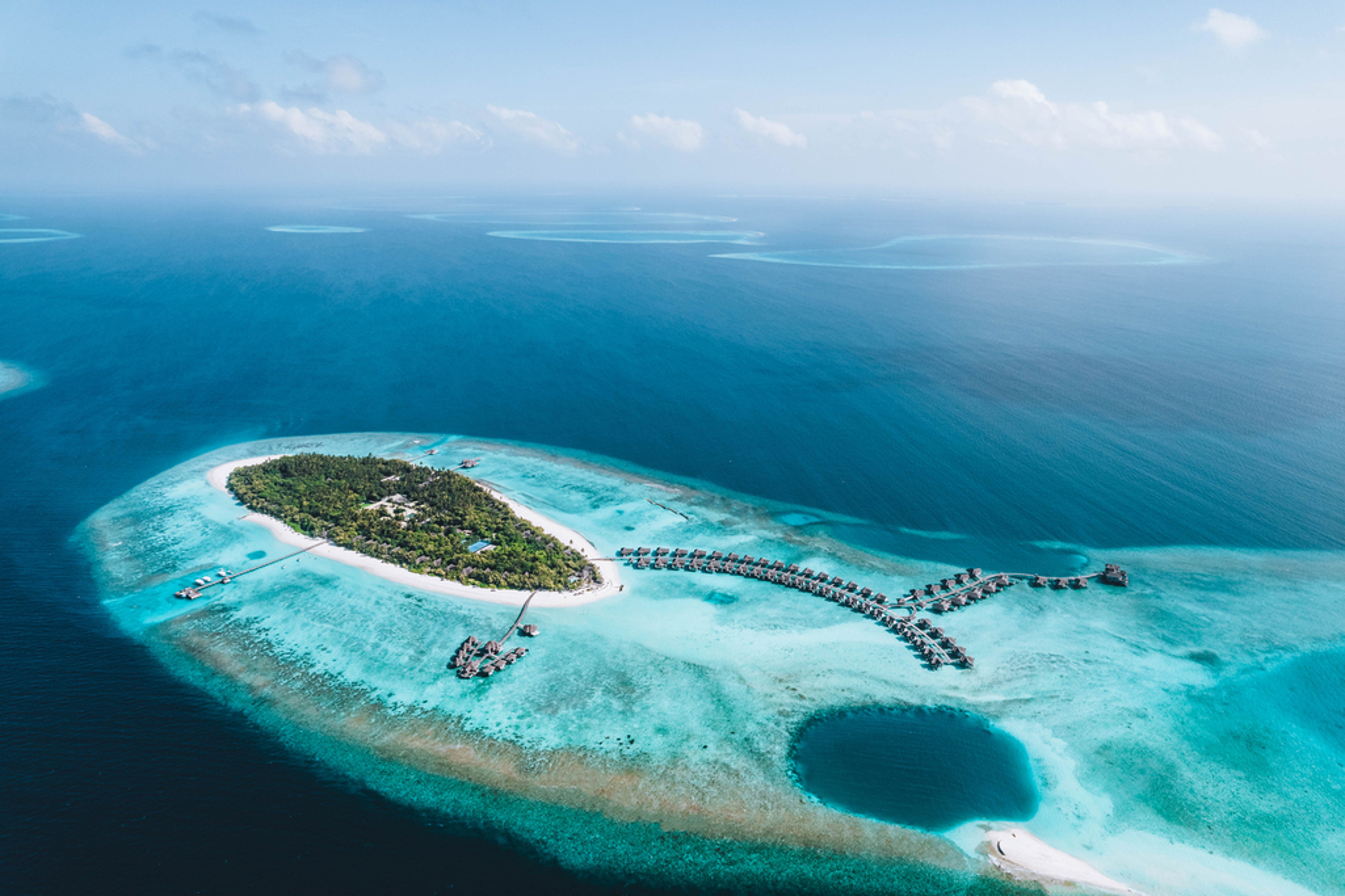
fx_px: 822
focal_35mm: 22
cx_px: 672
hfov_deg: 78.6
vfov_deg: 57.2
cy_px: 448
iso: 100
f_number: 2.8
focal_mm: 8.38
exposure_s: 1/2000
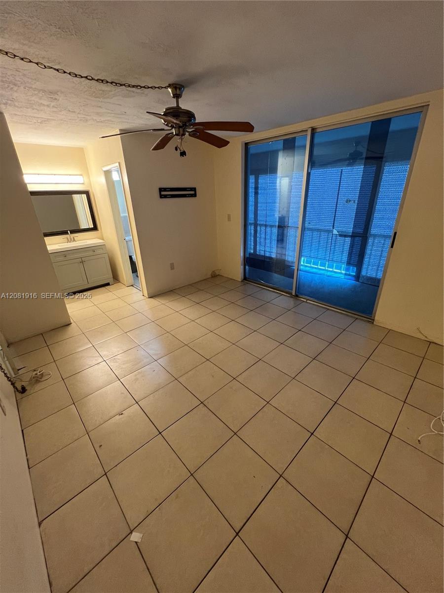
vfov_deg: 106.2
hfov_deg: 89.9
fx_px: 222
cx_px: 222
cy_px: 296
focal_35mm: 13
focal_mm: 1.57
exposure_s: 1/60
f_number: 1.8
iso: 320
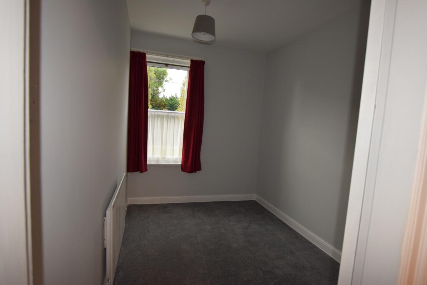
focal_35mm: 20
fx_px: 231
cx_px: 214
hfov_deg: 85.4
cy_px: 142
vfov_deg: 63.2
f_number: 5
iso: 800
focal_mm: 13
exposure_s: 1/100
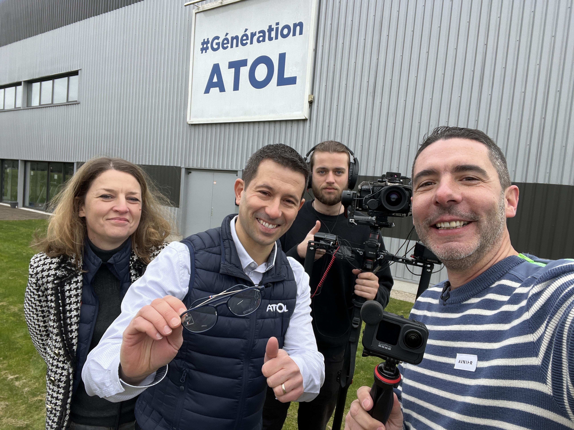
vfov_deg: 58.9
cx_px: 287
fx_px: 381
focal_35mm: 23
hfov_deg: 73.9
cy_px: 215
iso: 50
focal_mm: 2.71
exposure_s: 1/121
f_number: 2.2
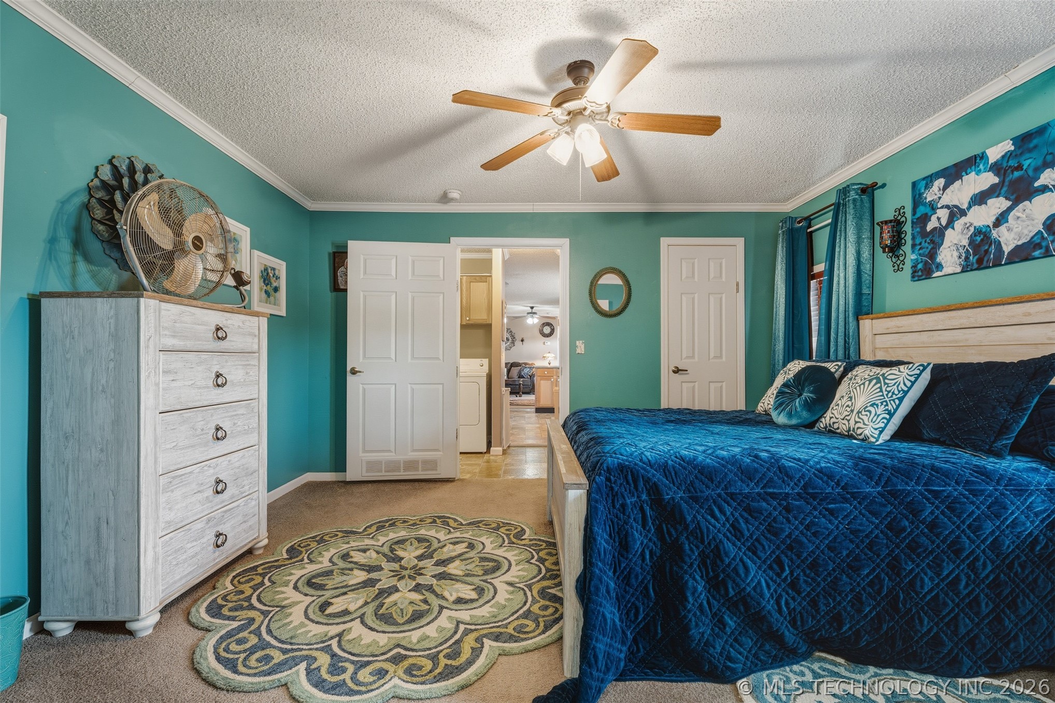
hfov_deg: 96.7
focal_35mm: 16
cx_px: 528
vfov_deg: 73.7
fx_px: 469
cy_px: 352
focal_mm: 16
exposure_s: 1/25
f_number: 8
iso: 160
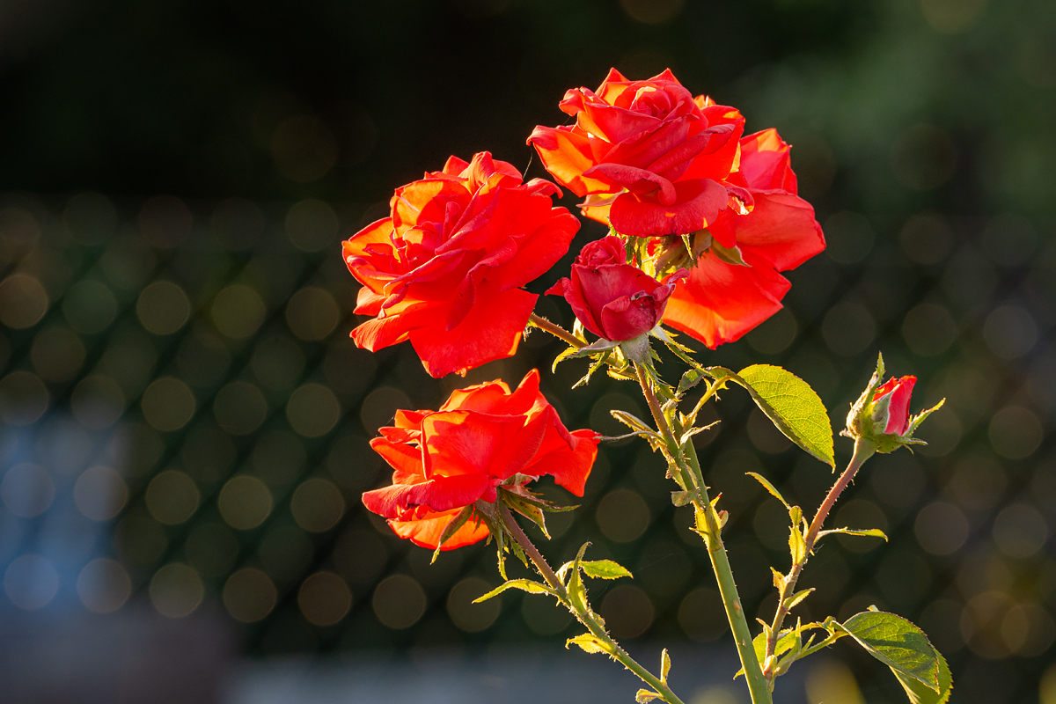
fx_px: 10559
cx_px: 528
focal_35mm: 360
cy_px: 352
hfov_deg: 5.7
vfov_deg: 3.8
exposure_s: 1/100
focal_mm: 240
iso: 280
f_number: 8
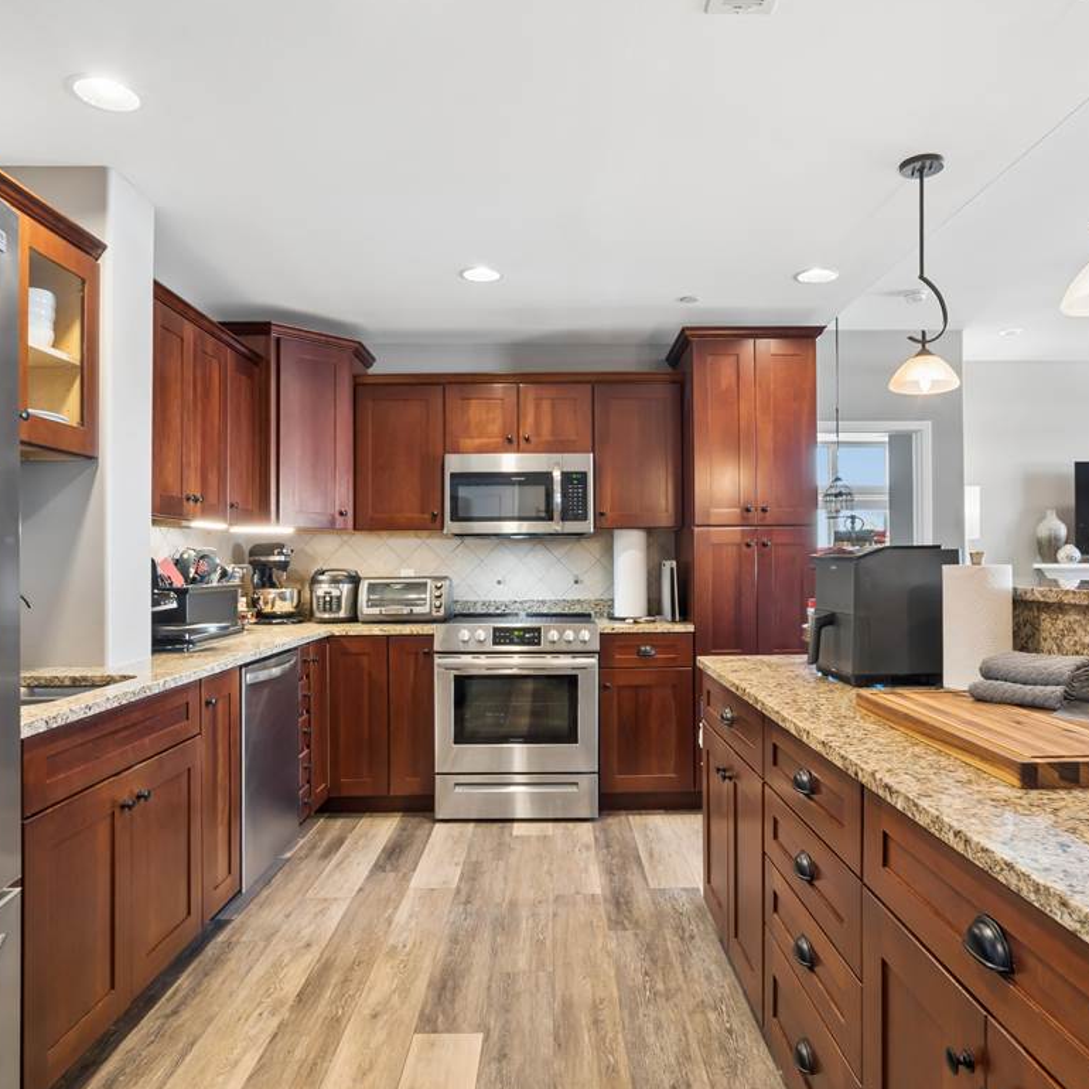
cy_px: 549
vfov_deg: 65.0
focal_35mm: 24
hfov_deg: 65.0
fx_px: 854
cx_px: 567
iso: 400
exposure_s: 1/4
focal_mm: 17
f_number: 9
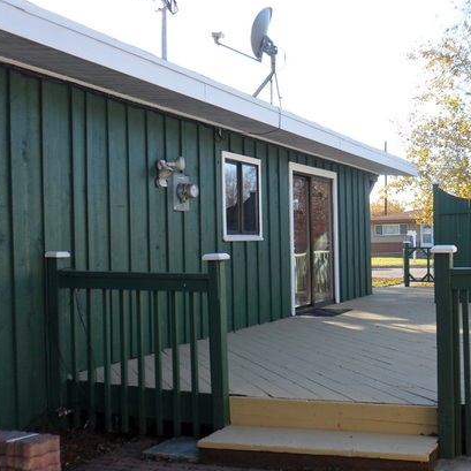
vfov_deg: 36.1
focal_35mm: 47
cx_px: 362
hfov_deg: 35.2
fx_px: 724
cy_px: 231
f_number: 3.7
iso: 80
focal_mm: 5.7
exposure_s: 1/180
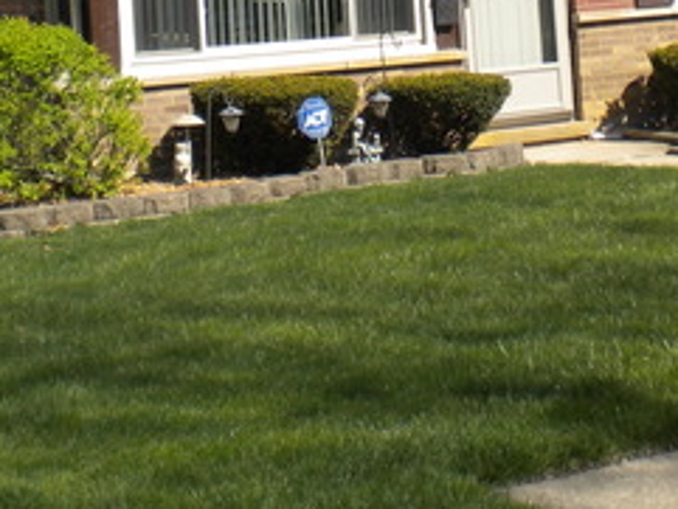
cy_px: -107
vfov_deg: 15.3
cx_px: 388
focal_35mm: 93
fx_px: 1822
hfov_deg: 21.1
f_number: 4.6
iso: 80
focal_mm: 6.3
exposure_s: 1/487
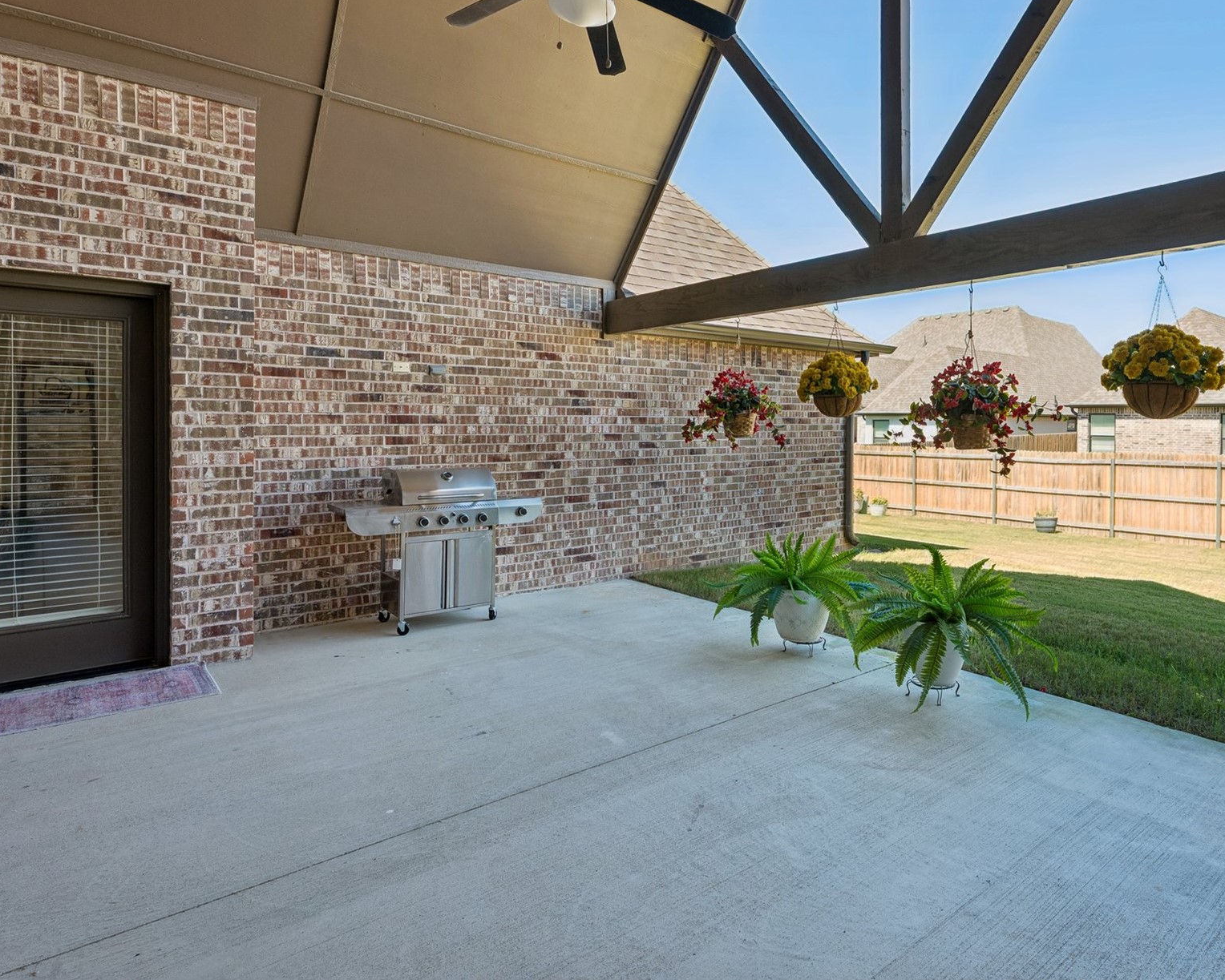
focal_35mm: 20
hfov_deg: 78.7
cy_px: 439
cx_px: 775
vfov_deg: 67.9
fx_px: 725
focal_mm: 16
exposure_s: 1/30
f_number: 9
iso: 160
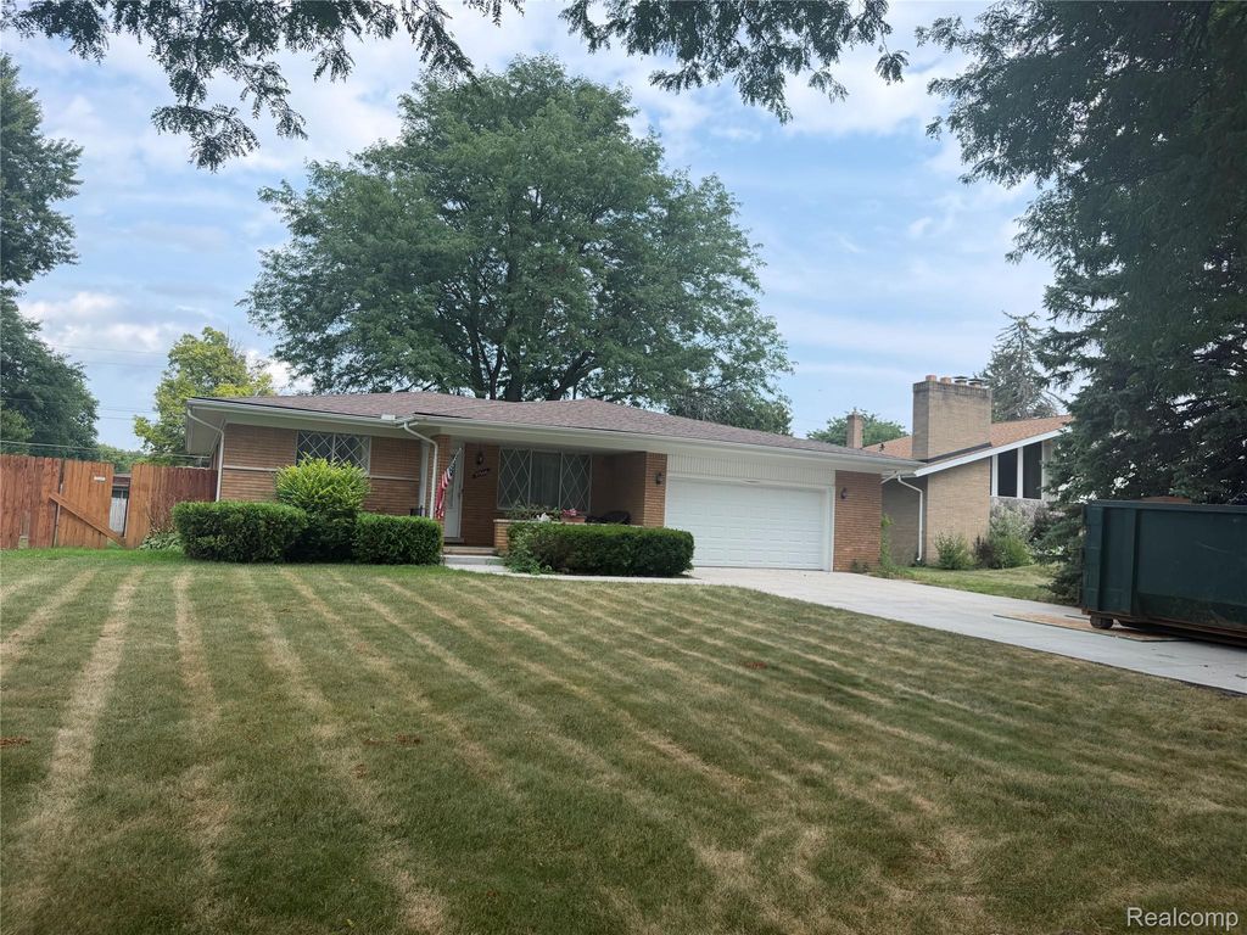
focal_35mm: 24
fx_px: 865
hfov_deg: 71.6
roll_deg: -1.6
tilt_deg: +1.3
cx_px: 624
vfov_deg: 56.8
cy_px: 468
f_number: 1.78
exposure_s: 1/1046
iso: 100
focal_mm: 6.76
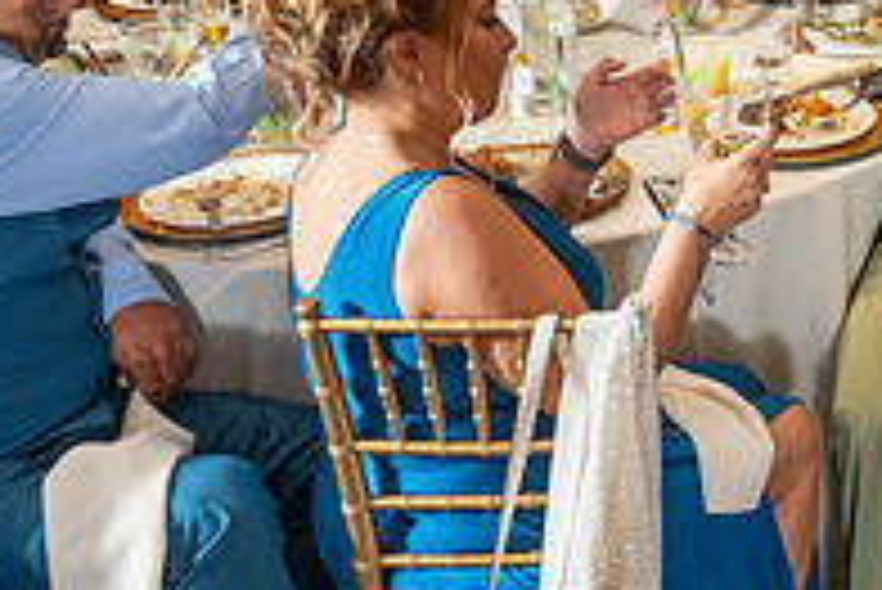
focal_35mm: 71
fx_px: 1741
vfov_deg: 18.5
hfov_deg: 25.7
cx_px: 1030
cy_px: -47
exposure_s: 1/160
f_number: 3.5
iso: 800
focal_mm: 24
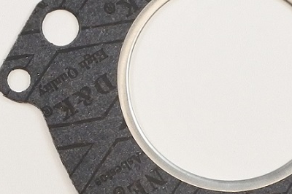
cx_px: -24
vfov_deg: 9.6
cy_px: -54
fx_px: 1135
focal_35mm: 140
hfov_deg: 14.4
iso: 450
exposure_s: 1/125
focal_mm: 13.7
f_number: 4
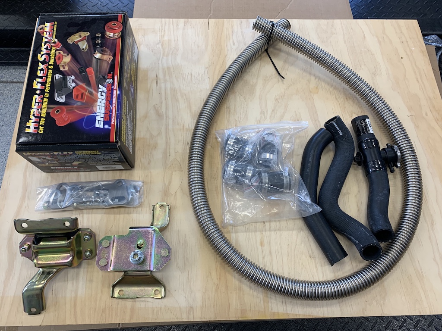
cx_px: 221
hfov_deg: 67.3
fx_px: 332
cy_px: 166
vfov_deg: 53.1
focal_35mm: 26
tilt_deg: -67.5
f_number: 1.8
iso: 80
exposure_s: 1/120
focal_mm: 4.25
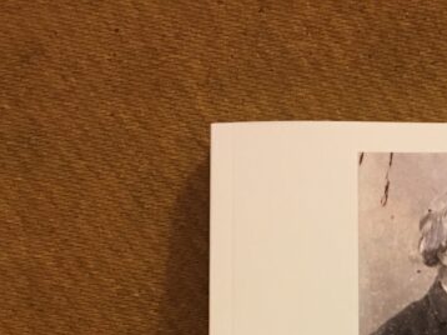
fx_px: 1071
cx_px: 498
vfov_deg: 16.4
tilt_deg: -11.5
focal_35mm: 83
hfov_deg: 22.2
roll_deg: +1.9
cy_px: 479
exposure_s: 1/17
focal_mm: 4.15
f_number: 2.2
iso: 200
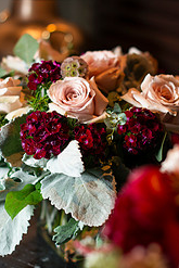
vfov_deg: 22.3
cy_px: 113
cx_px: 78
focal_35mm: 91
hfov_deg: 15.0
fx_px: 678
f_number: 2
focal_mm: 50
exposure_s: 1/200
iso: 200
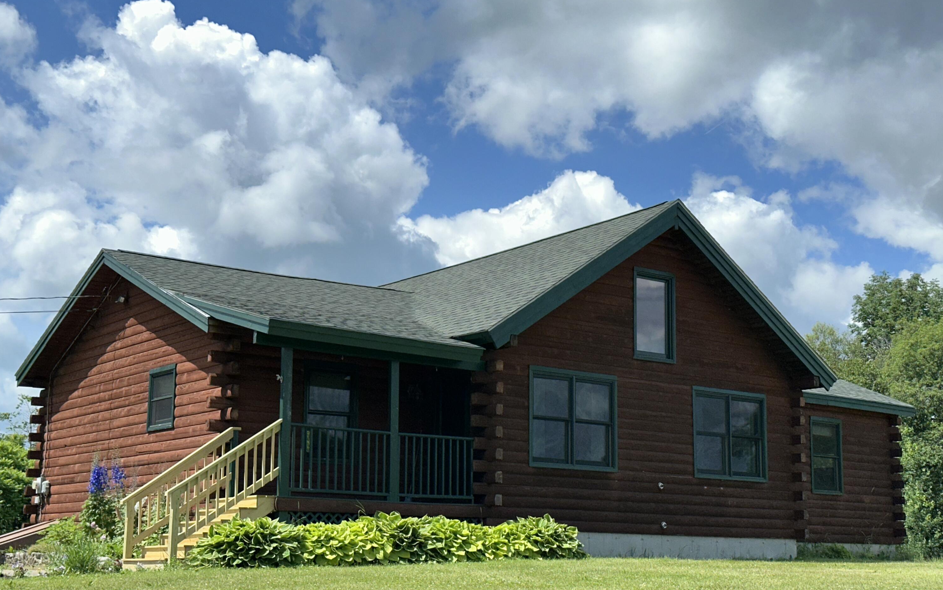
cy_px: 342
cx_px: 471
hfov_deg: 39.6
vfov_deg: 25.3
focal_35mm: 51
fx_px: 1311
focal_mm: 6.86
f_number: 1.78
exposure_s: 1/6211
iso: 64
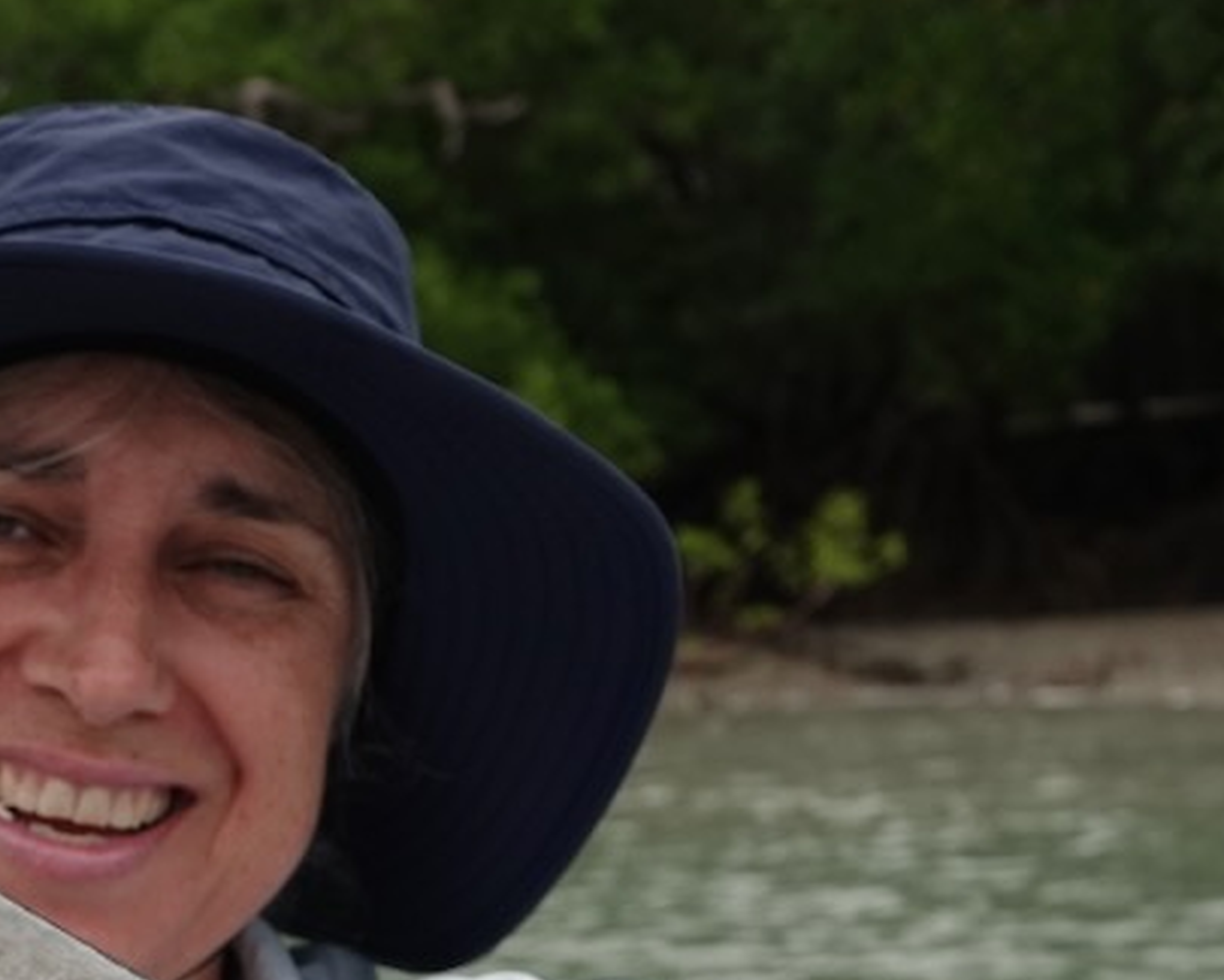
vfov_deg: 15.5
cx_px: -302
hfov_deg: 18.9
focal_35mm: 95
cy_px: 1228
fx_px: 3441
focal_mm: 11.77
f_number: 3.2
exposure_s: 1/250
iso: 100
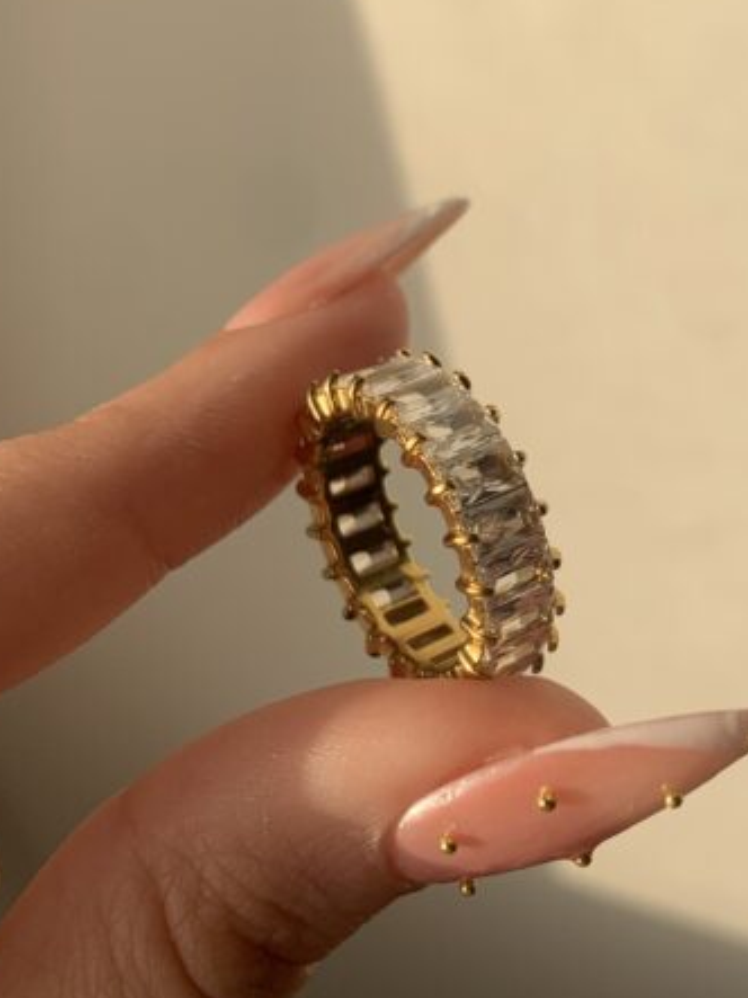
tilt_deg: -46.0
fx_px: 1355
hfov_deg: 30.1
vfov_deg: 40.4
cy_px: 509
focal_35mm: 47
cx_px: 606
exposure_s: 1/315
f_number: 1.8
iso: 25
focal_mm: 4.25
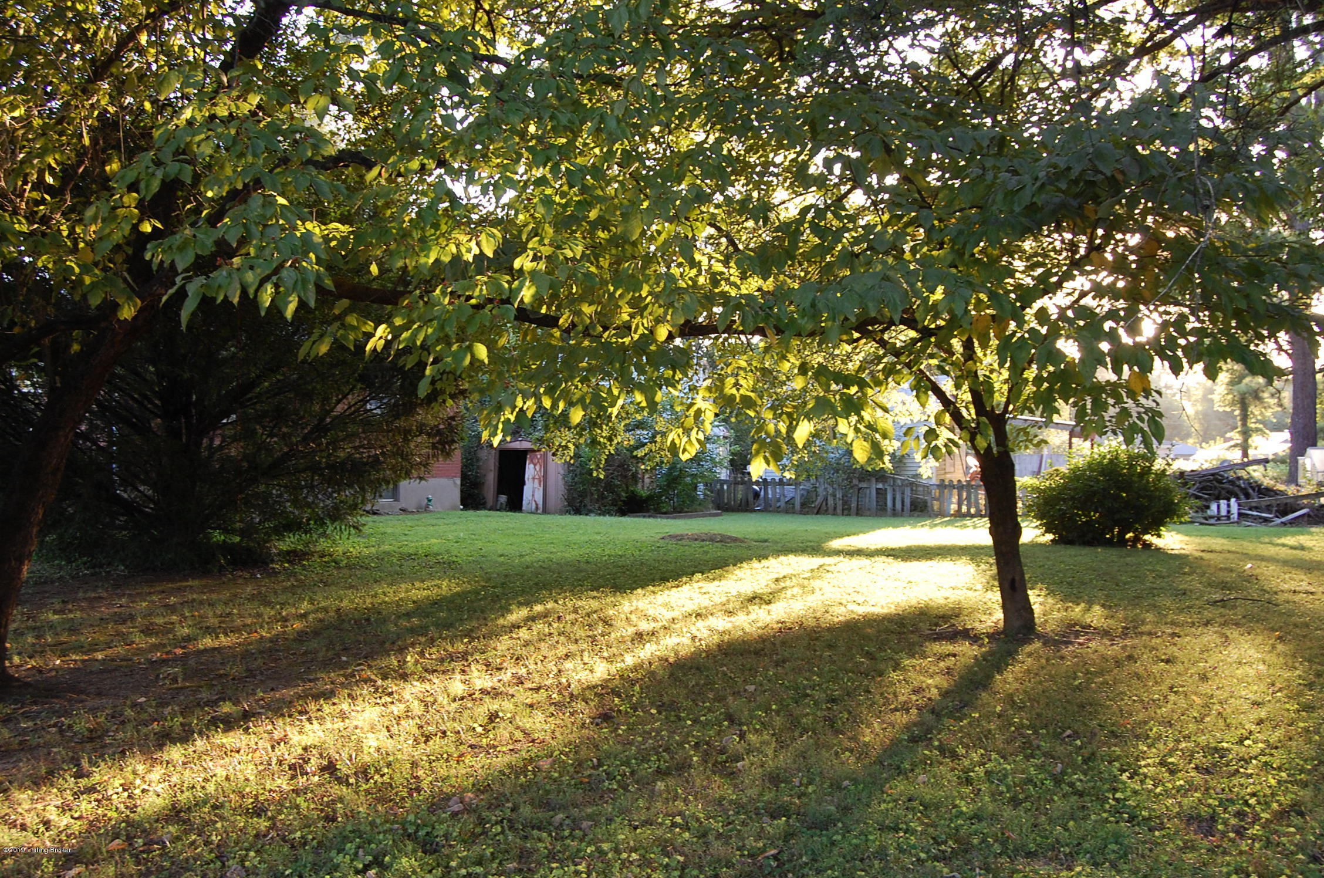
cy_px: 439
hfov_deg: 53.2
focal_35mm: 36
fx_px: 1322
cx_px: 662
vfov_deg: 36.7
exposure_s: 1/30
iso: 400
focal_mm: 24
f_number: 7.1
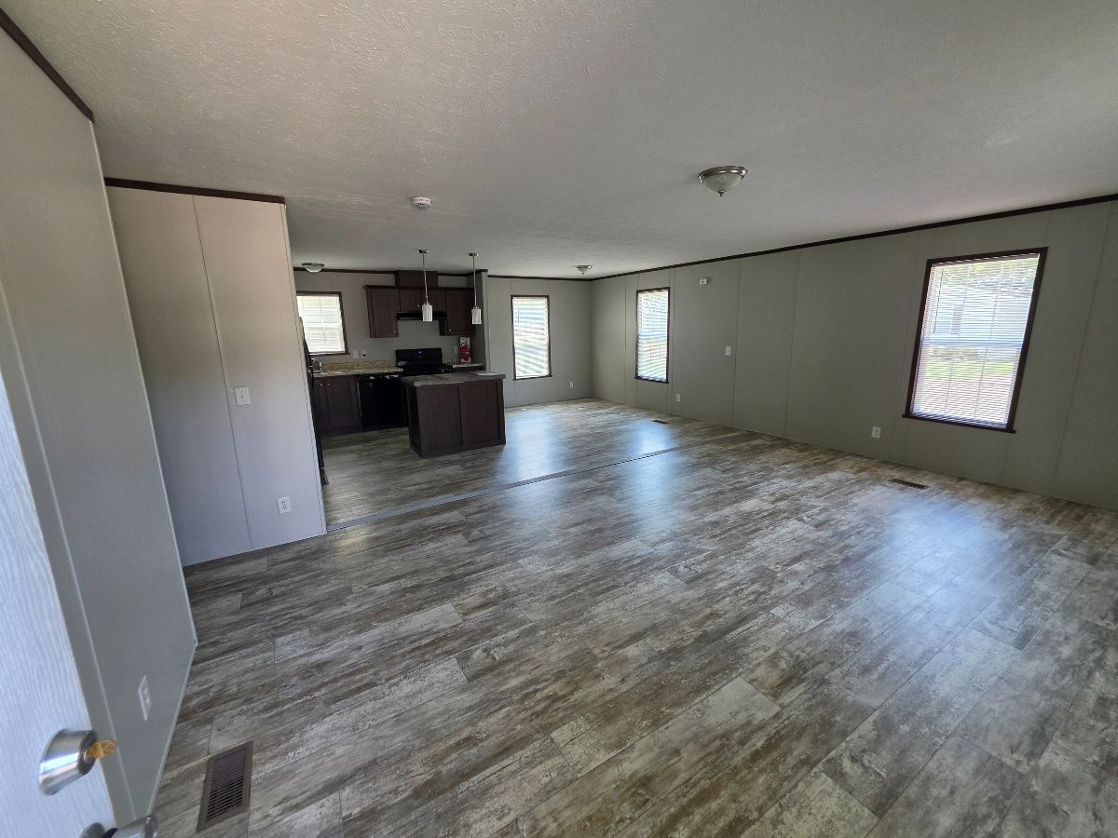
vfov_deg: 89.9
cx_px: 559
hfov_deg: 106.2
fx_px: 420
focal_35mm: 13
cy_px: 419
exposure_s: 1/120
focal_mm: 2.2
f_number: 1.9
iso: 64
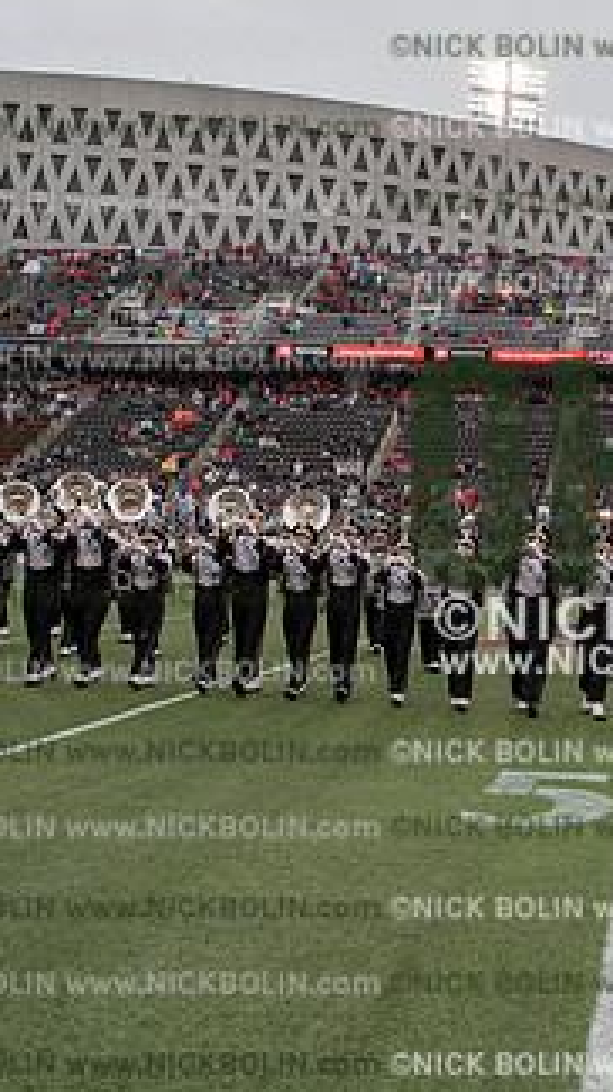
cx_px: 647
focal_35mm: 45
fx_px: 1302
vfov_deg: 45.5
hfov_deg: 24.9
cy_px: 517
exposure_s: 1/800
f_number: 3.5
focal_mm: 24
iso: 250
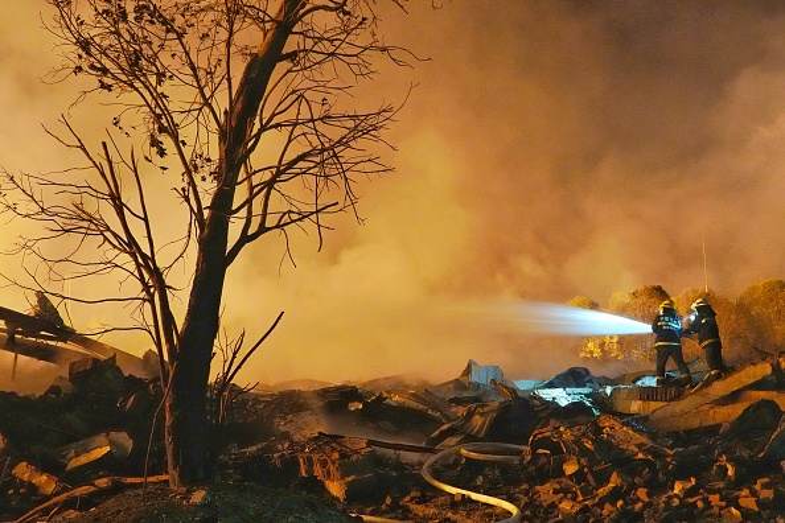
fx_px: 785
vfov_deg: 36.9
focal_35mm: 36
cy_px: 262
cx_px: 392
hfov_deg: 53.1
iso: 5000
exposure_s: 1/15
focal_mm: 24
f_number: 2.8
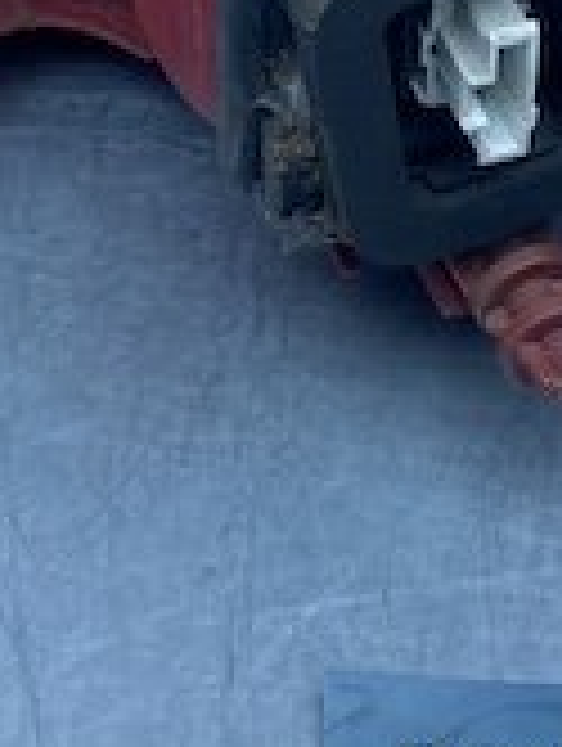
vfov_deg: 18.1
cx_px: 396
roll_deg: -4.5
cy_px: -274
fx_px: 2159
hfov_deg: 14.8
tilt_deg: -35.2
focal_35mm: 100
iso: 32
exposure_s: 1/549
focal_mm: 4.25
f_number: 1.8
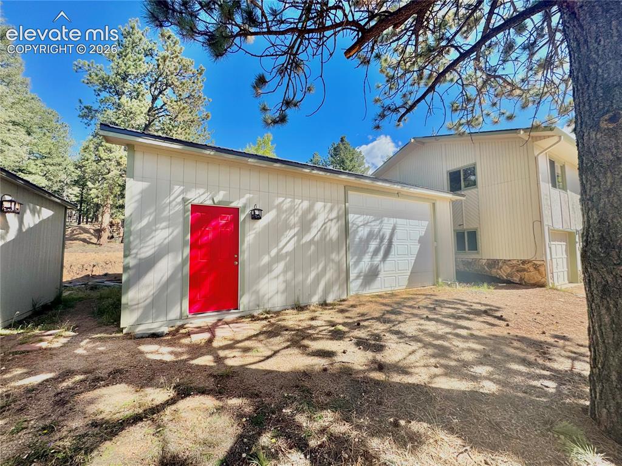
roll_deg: +0.1
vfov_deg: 85.6
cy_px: 233
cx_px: 311
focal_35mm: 14
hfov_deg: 102.1
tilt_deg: +5.1
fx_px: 251
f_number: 2.2
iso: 40
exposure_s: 1/910
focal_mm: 2.22
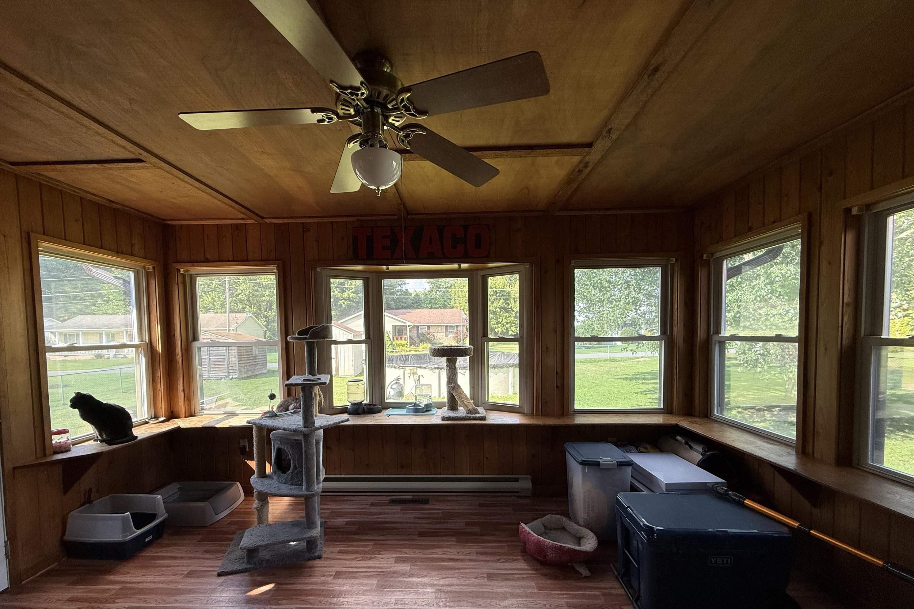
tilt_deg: -2.7
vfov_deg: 76.8
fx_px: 381
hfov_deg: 100.4
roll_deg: +1.3
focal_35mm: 15
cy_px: 352
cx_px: 447
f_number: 2.2
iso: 64
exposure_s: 1/134
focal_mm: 2.22
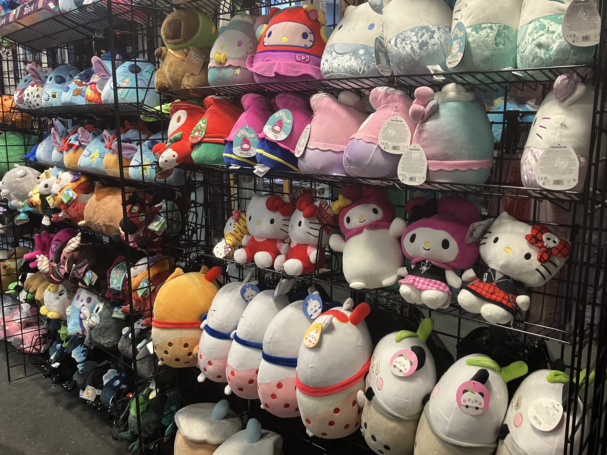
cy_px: 217
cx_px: 313
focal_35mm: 30
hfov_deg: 60.0
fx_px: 526
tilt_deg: -11.2
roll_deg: +1.8
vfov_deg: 46.8
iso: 160
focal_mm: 3.99
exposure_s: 1/60
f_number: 1.8
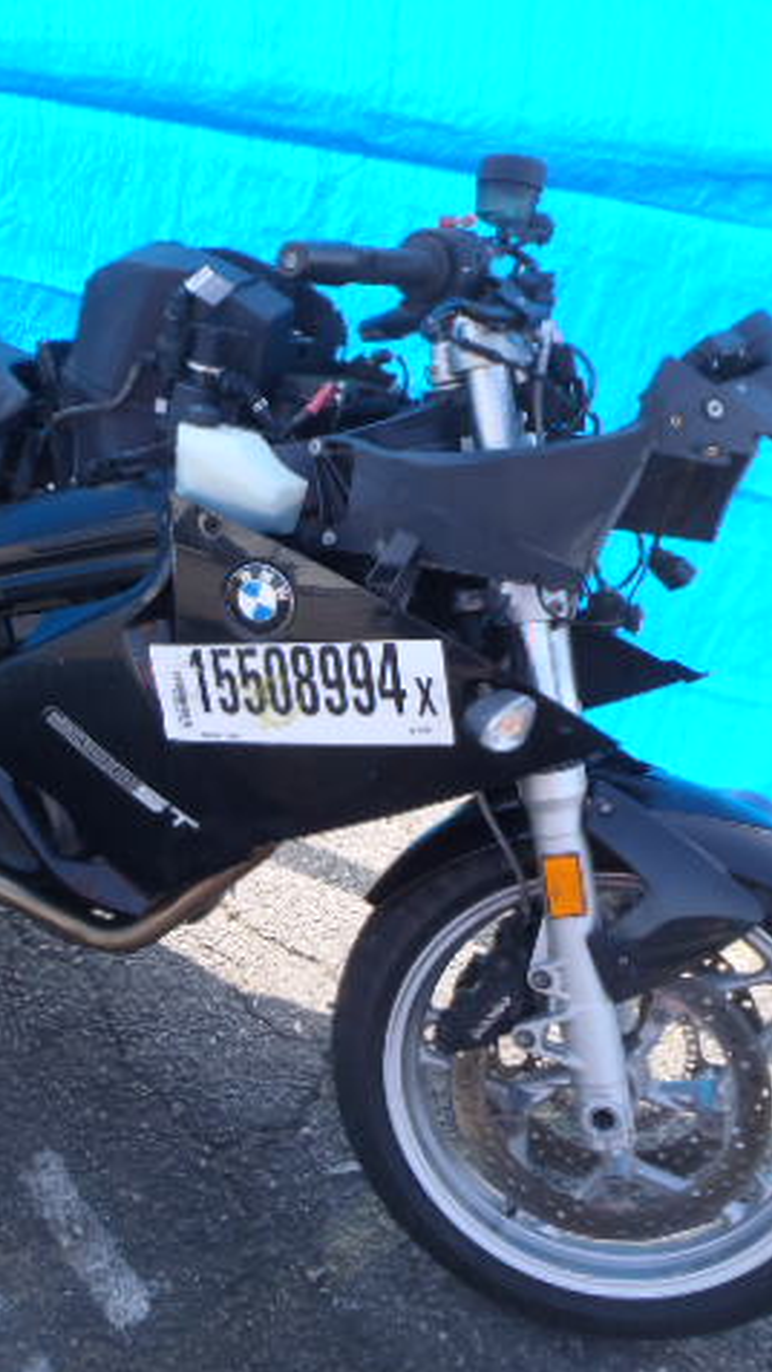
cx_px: 179
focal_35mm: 41
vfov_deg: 49.4
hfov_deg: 28.5
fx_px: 1491
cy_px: 689
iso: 80
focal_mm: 5
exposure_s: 1/100
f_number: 4.5
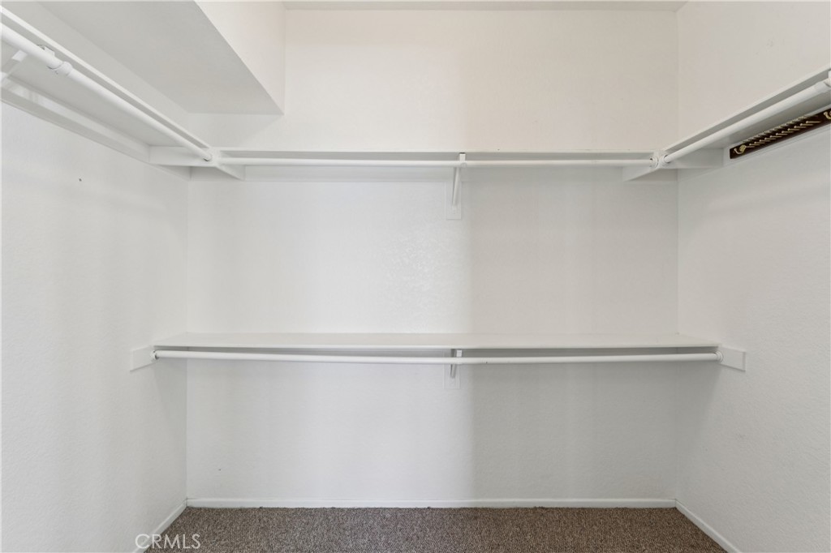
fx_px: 376
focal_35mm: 16
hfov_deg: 95.7
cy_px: 276
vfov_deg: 72.7
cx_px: 416
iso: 100
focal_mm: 16.3
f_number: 13
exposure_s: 1
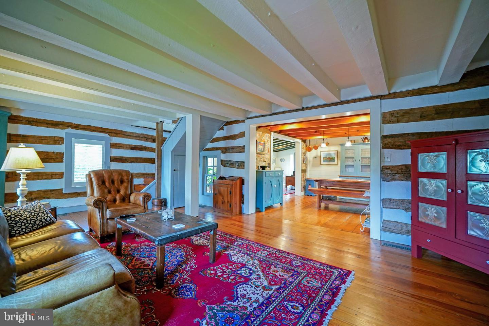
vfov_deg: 77.3
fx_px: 204
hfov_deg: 100.4
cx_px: 244
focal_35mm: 15
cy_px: 163
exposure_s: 1/30
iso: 500
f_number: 2.8
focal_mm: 10
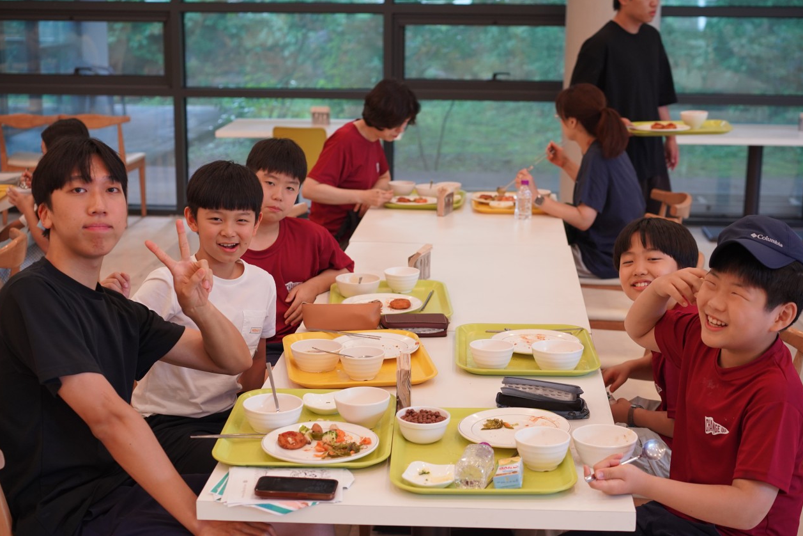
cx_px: 402
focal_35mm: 56
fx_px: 1249
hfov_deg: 35.6
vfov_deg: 24.2
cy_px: 264
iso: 1250
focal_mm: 55
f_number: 4
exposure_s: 1/160
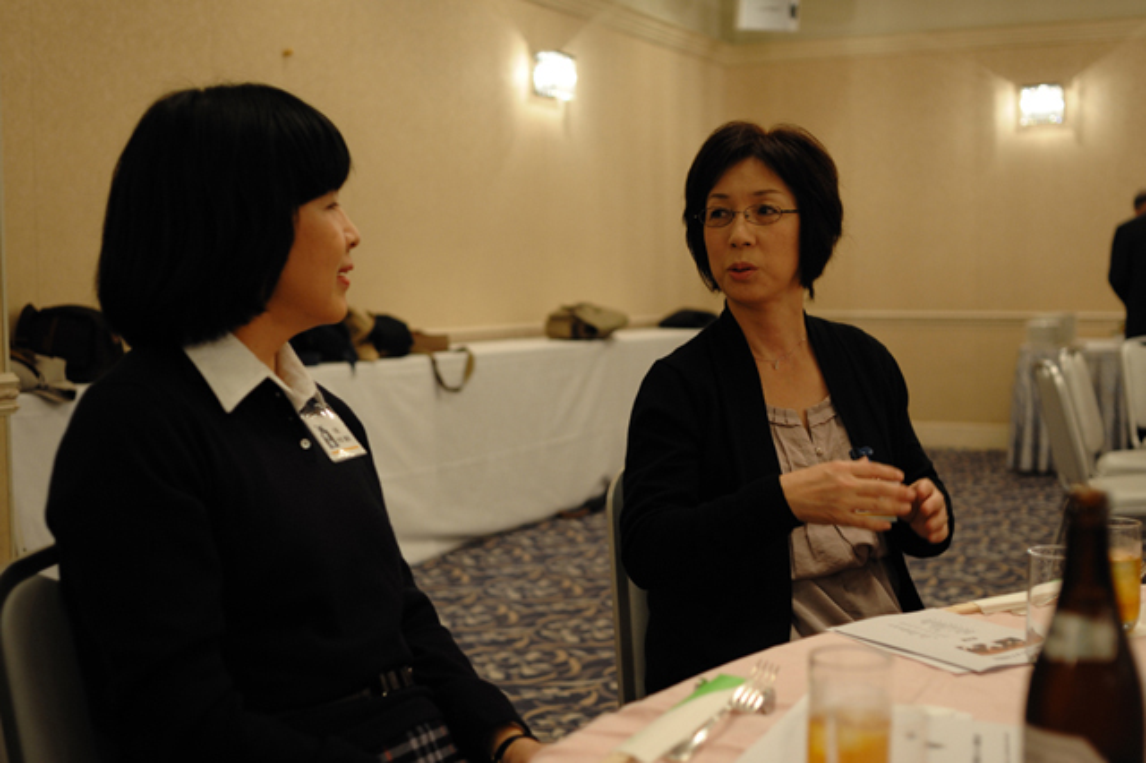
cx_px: 573
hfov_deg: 54.5
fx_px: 1114
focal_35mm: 35
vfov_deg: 37.8
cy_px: 382
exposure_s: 1/100
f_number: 2.8
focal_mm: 35
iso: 900
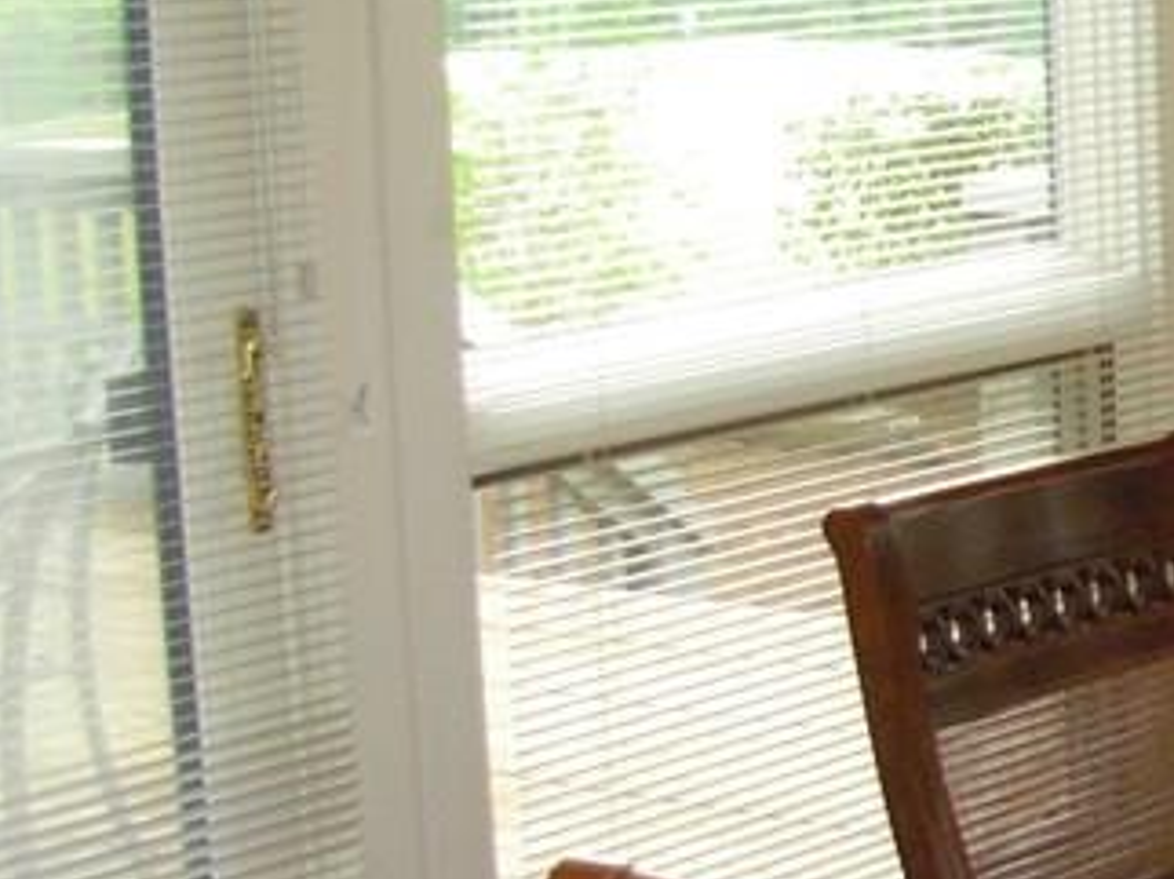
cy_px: 383
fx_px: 4101
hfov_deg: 15.2
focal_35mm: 121
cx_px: 1706
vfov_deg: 12.2
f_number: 2.9
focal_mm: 6.3
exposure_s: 1/62.1
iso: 218
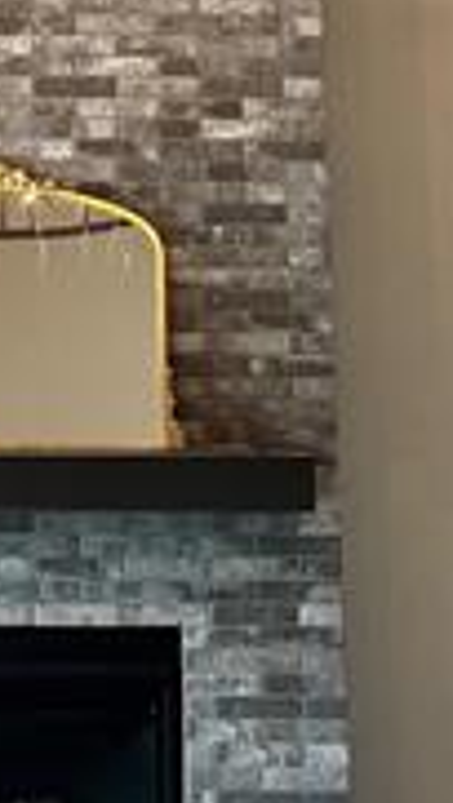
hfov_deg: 10.0
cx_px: 0
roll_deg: +0.8
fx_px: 2559
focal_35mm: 120
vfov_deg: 16.6
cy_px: -315
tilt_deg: +13.0
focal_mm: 5.1
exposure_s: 1/120
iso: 125
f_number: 1.6
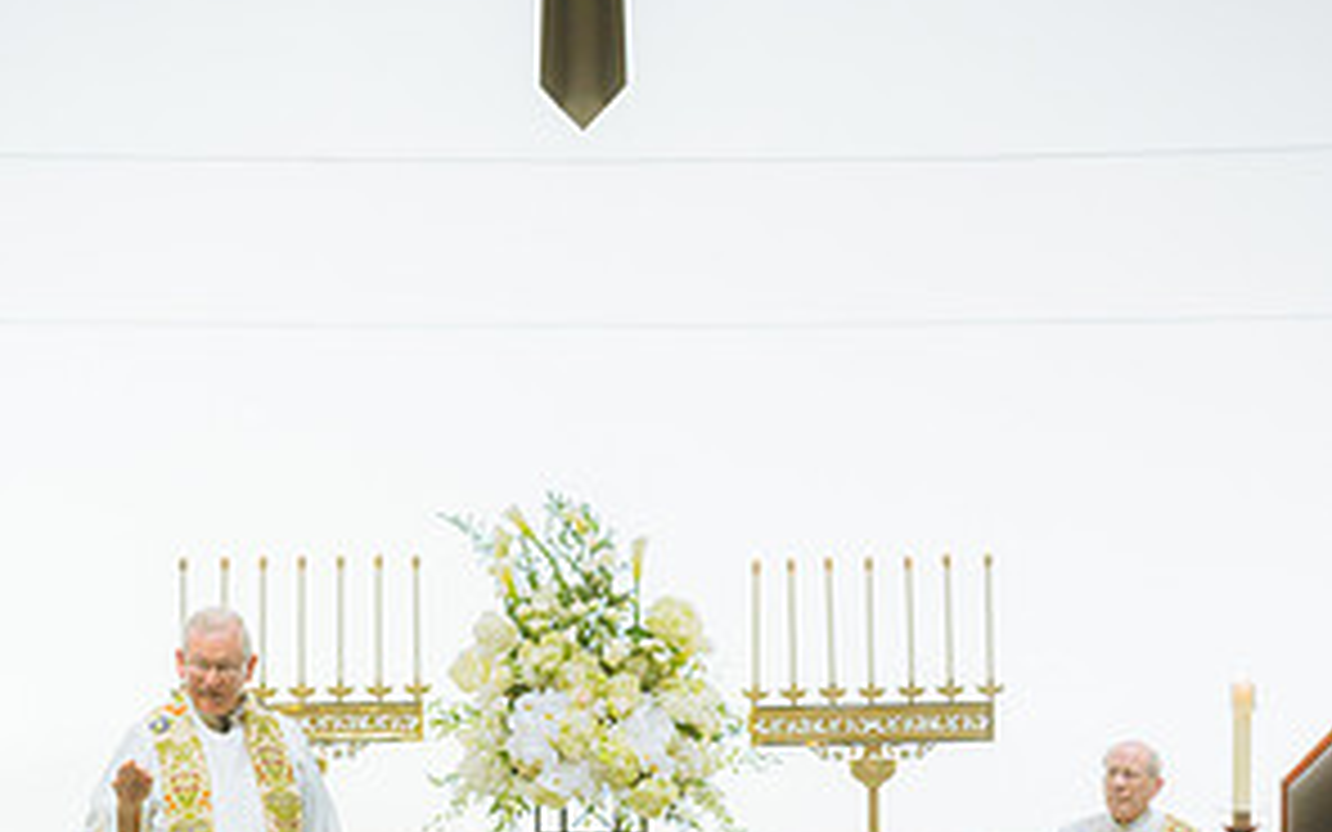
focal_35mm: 209
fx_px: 7587
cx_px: 664
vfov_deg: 6.3
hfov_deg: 10.0
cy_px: 868
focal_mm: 135
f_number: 2.8
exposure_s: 1/250
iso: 2500
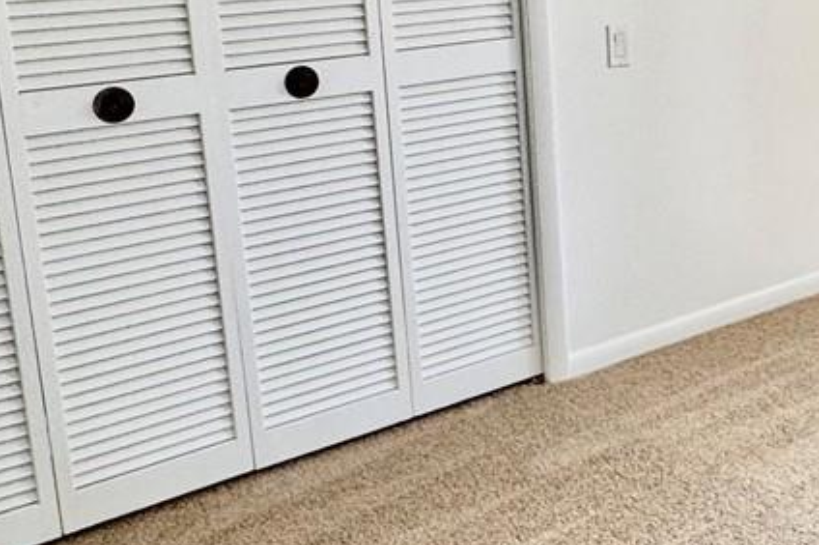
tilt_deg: -11.5
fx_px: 1250
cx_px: 887
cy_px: 124
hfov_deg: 32.2
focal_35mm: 55
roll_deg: +0.4
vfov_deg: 24.3
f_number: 2.2
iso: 160
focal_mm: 2.22
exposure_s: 1/120
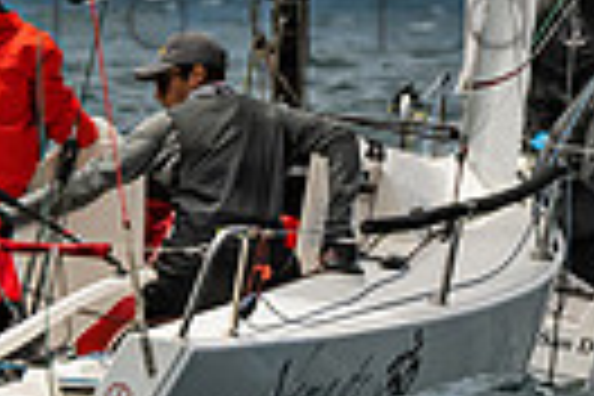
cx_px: -123
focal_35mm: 1424
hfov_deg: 1.4
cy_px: -46
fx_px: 23494
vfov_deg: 1.0
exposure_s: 1/3200
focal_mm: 200
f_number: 6.3
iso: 400
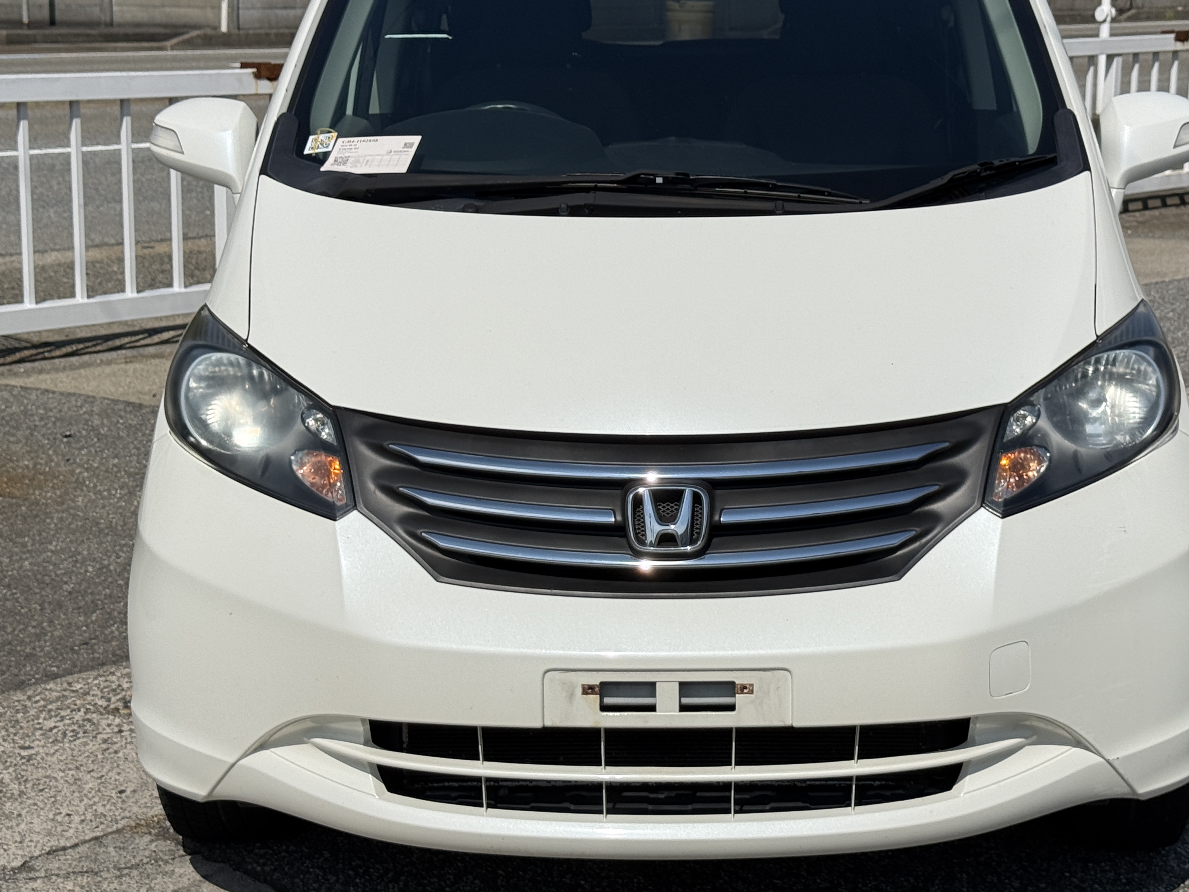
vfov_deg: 22.2
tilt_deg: -10.2
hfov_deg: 29.4
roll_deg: -1.1
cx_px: 676
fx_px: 2267
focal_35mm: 66
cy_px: 343
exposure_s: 1/13333
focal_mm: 6.76
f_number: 1.78
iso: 50
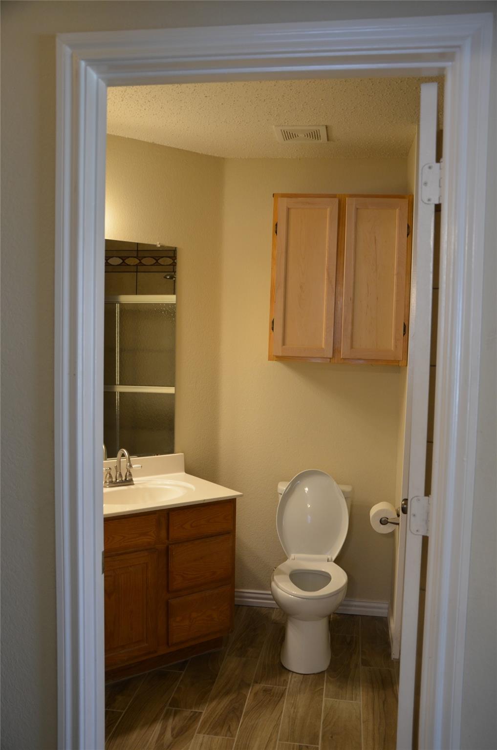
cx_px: 248
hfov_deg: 41.5
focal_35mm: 32
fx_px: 655
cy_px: 375
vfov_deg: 59.6
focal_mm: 21
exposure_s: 1/60
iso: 500
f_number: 4
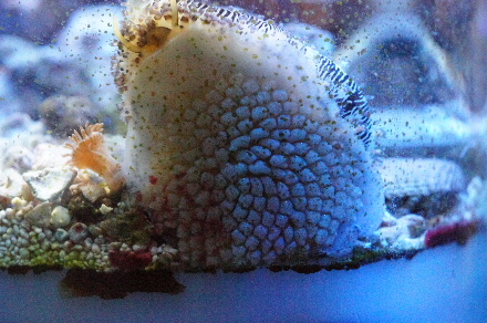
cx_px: 244
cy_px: 162
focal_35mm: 75
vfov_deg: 18.1
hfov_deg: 27.0
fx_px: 1013
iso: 12800
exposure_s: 1/100
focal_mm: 50
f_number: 9
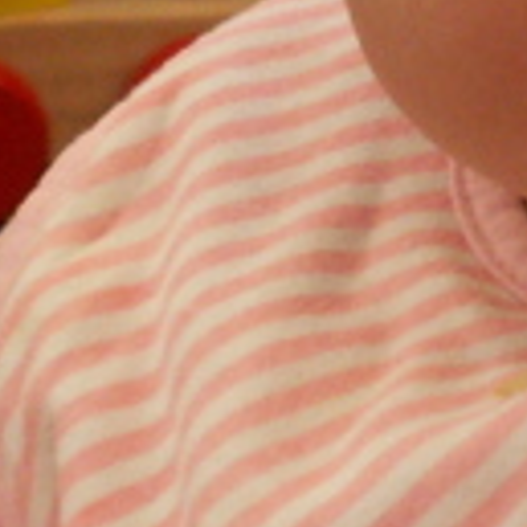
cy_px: 39
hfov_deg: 4.1
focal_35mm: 427
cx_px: 341
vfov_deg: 4.1
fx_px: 7355
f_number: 3.2
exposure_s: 1/40
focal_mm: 12.26
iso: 125
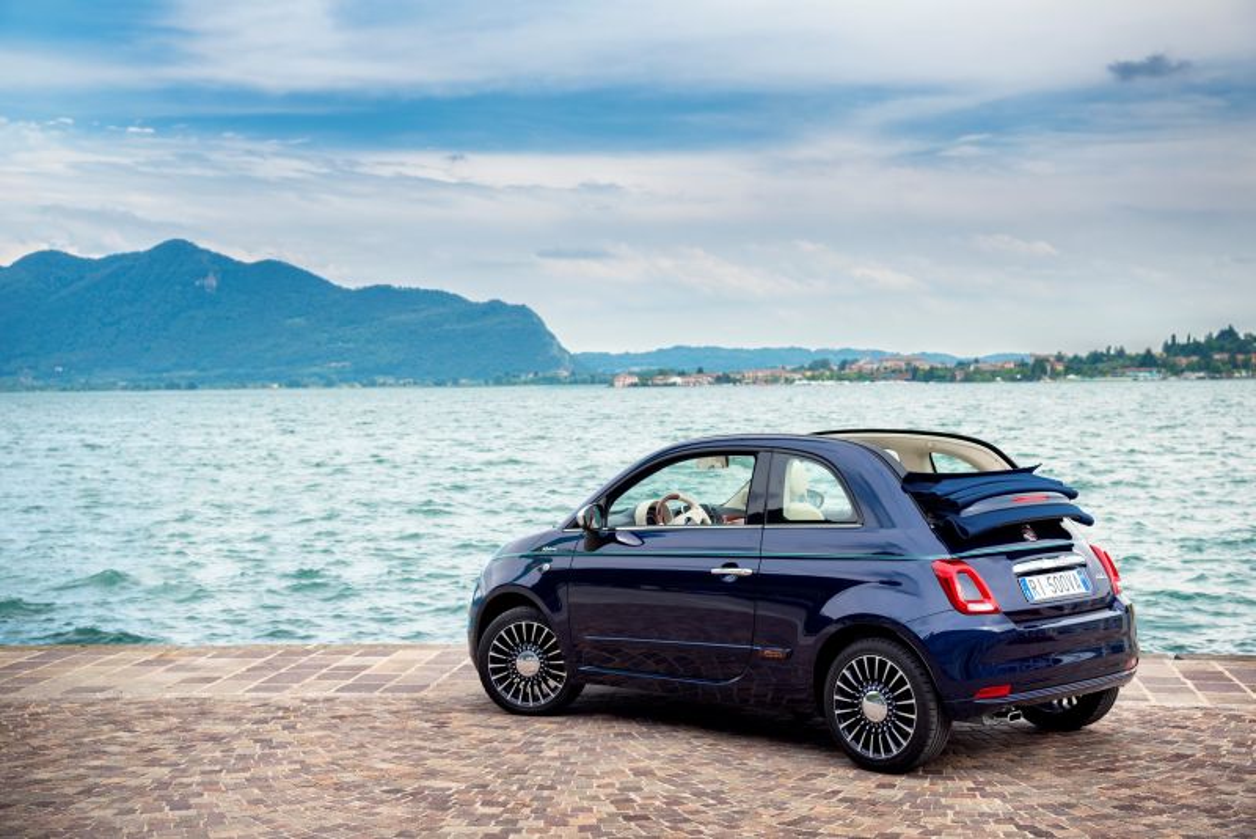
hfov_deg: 38.2
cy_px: 420
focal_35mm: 52
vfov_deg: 26.0
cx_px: 628
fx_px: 1815
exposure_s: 1/200
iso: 100
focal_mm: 52
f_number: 5
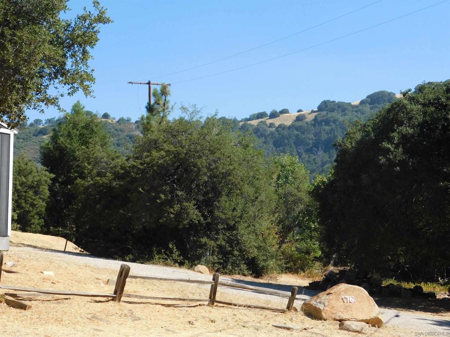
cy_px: 168
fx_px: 858
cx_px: 225
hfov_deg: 29.4
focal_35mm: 66
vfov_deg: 22.3
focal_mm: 11.7
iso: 125
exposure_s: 1/640
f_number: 4.2
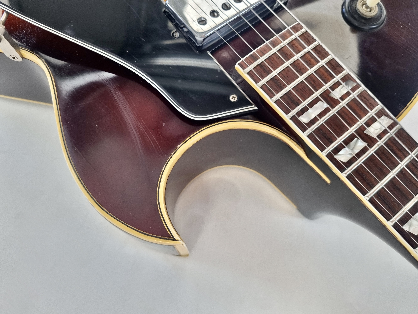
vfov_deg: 53.1
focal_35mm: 26
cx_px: 209
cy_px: 157
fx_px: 314
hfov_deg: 67.3
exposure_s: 1/100
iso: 80
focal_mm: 5.4
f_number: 1.8
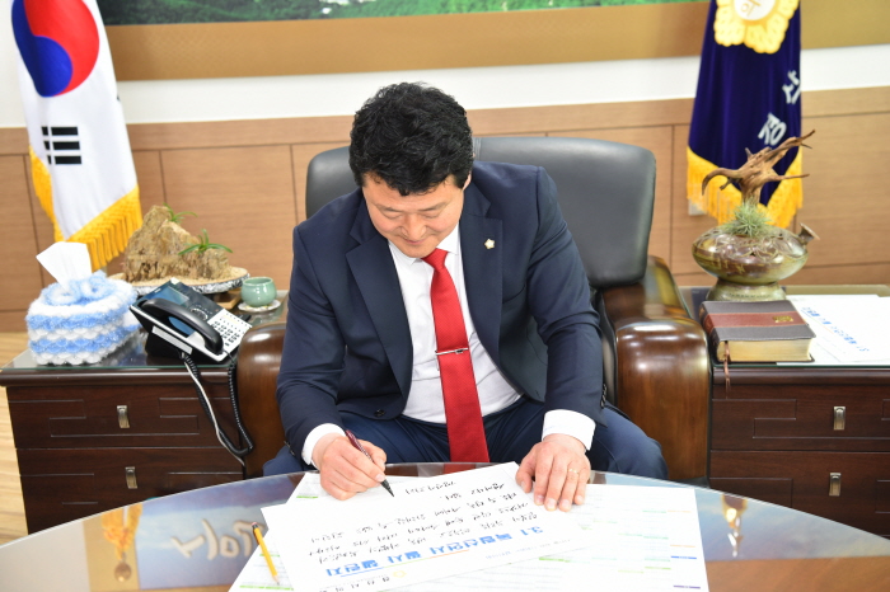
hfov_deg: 42.8
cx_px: 445
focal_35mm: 46
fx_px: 1137
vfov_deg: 29.2
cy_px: 296
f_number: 4
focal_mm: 46
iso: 800
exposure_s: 1/60
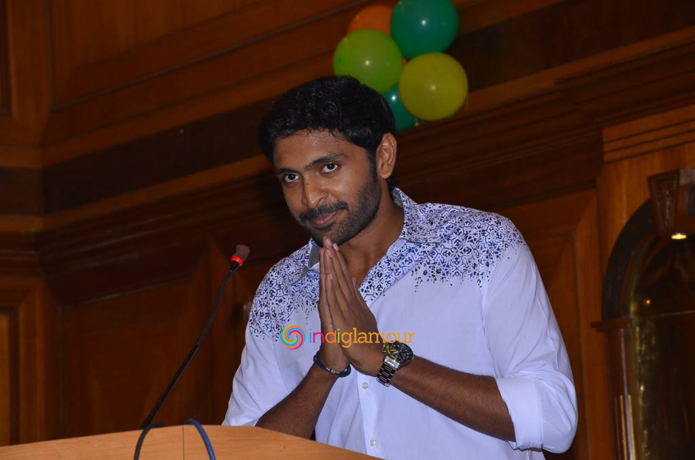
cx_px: 348
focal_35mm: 158
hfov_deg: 13.1
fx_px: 3034
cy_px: 230
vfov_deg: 8.7
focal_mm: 105
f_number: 10
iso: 800
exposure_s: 1/125
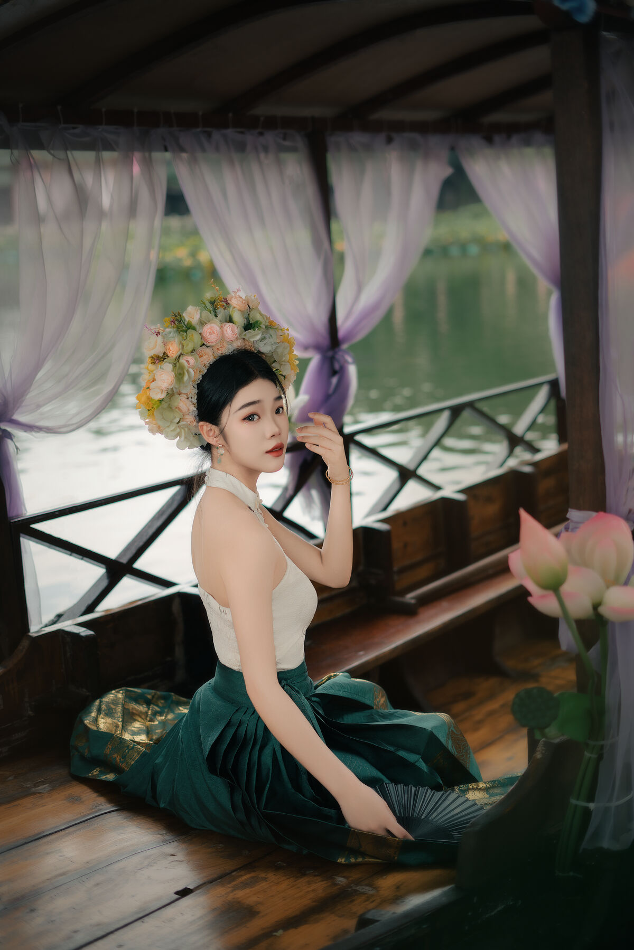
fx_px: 1320
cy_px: 475
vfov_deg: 39.6
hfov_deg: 27.0
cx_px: 317
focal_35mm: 50
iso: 200
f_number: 2
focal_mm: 50
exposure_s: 1/125
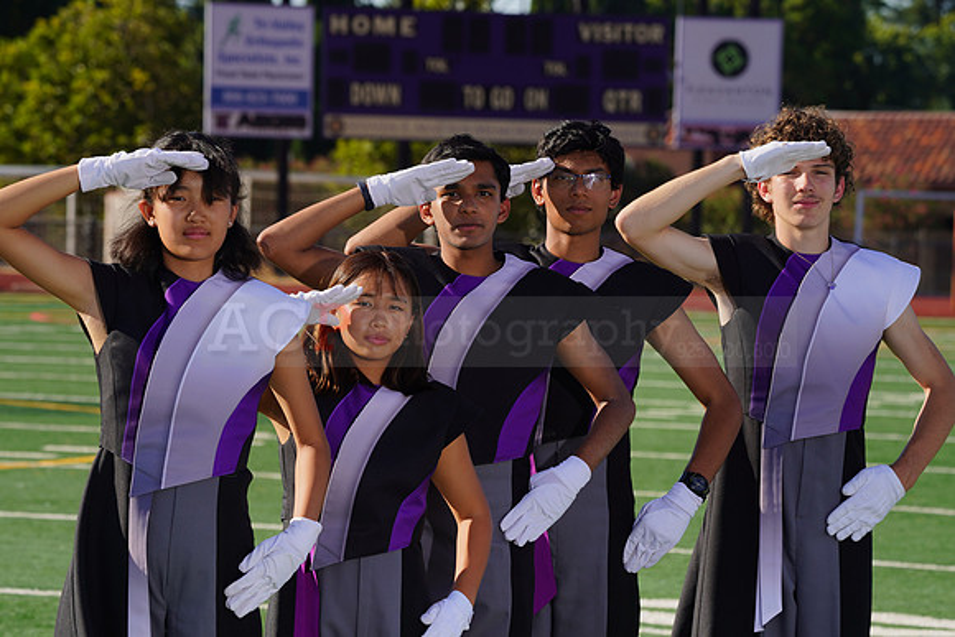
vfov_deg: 7.0
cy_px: 318
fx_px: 5200
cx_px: 478
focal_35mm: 196
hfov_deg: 10.5
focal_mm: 196
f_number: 10
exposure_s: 1/250
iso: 100
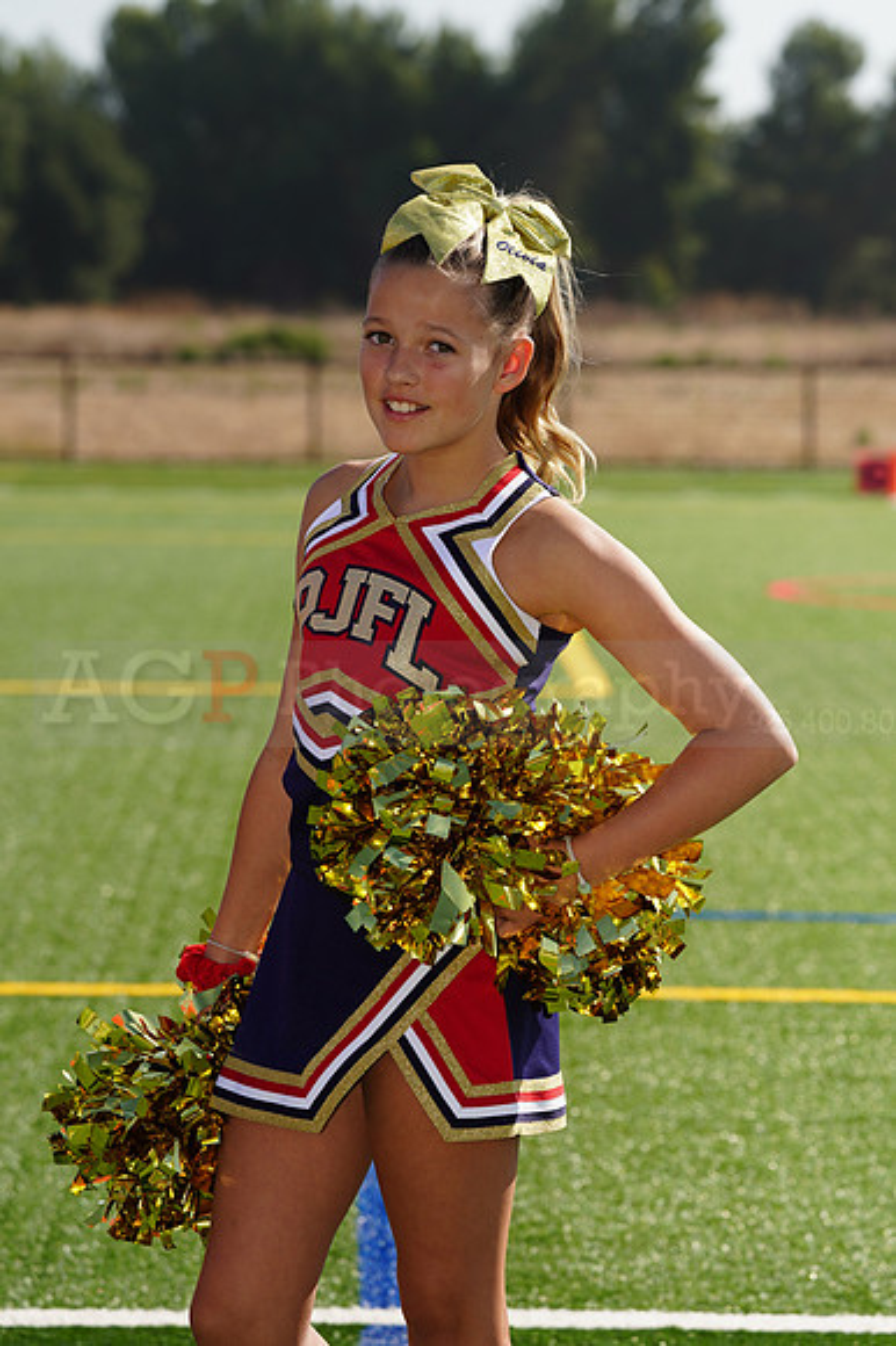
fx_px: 6541
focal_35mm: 175
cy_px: 673
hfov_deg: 7.8
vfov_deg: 11.8
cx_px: 448
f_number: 8
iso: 100
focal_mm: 175
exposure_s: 1/250
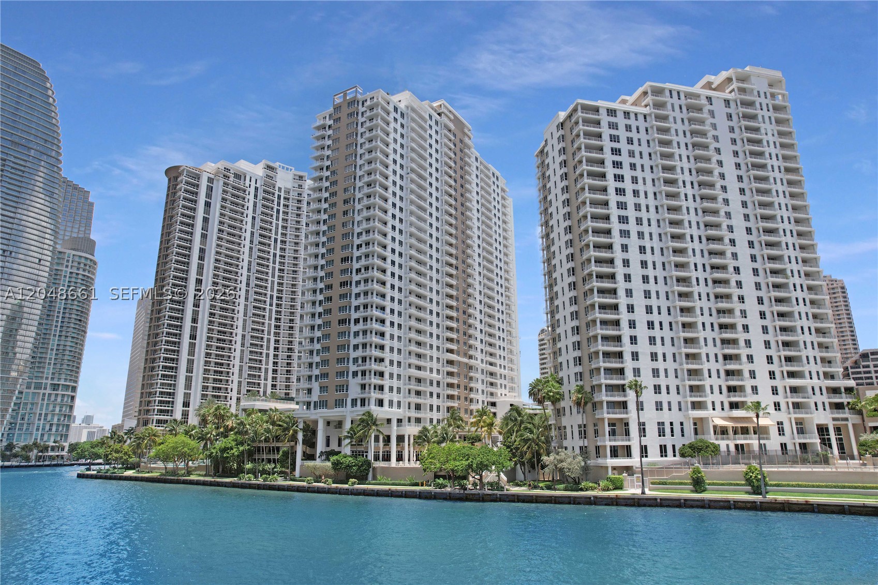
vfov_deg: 57.2
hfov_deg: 78.6
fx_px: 536
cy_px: 292
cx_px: 439
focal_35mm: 22
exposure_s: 1/640
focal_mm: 8.38
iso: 100
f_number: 2.8
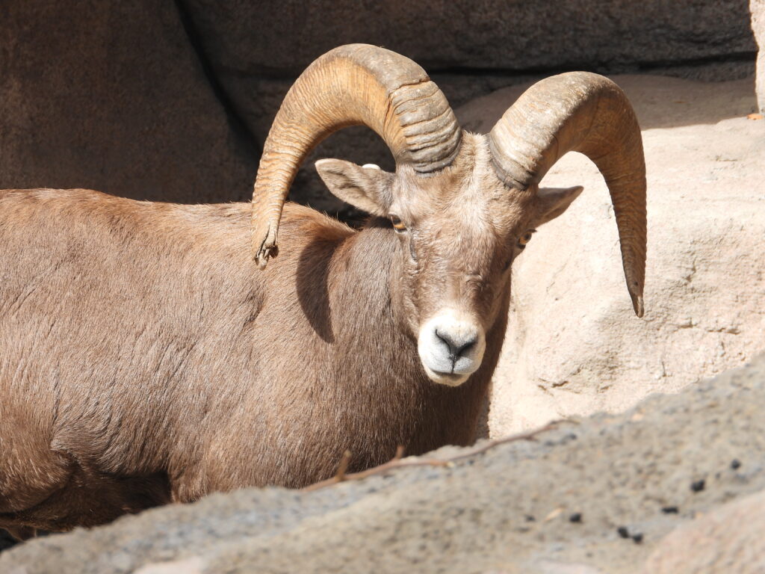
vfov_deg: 2.1
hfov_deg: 2.8
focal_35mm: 700
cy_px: 287
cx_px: 382
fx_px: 15470
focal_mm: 126
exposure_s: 1/250
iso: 110
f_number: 5
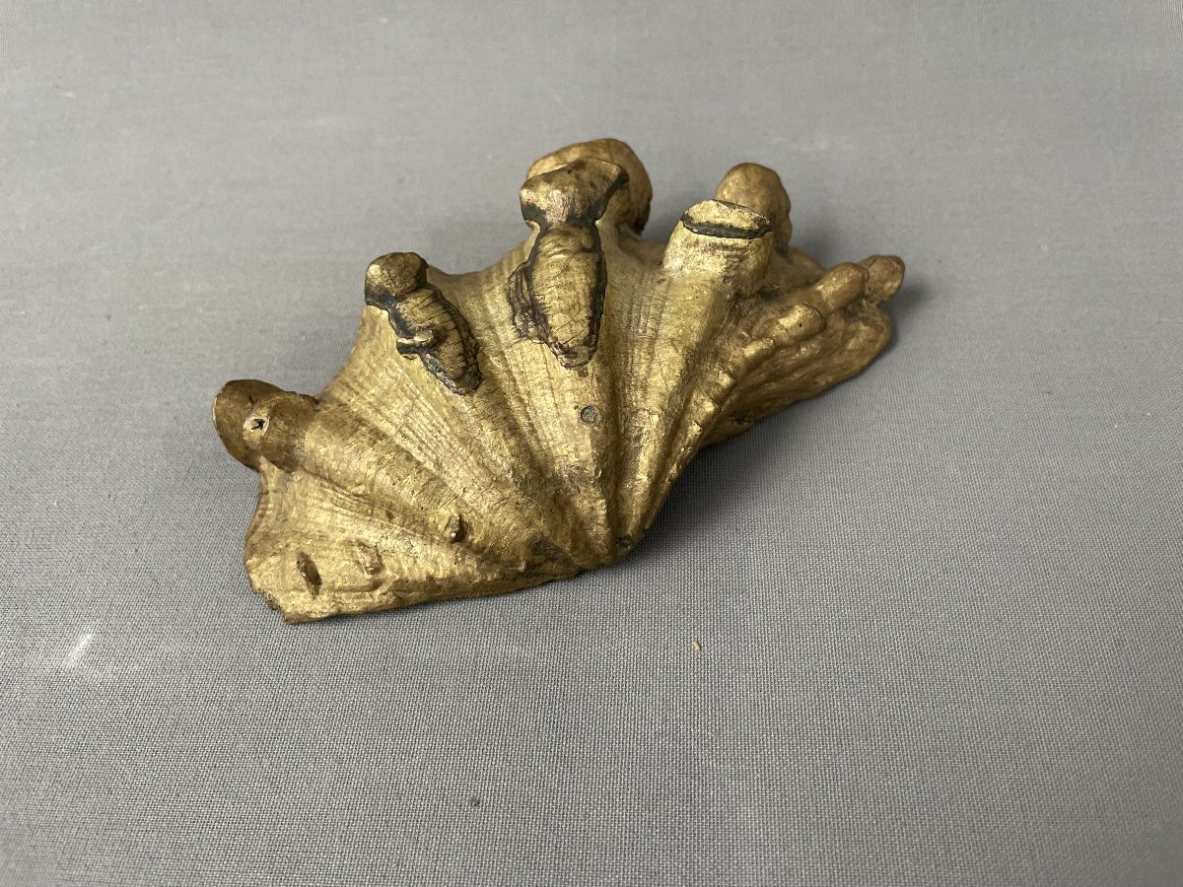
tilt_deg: -49.9
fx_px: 889
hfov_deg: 67.3
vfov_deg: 53.1
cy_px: 444
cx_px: 592
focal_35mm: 26
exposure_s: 1/60
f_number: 1.6
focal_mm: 4.2
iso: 160
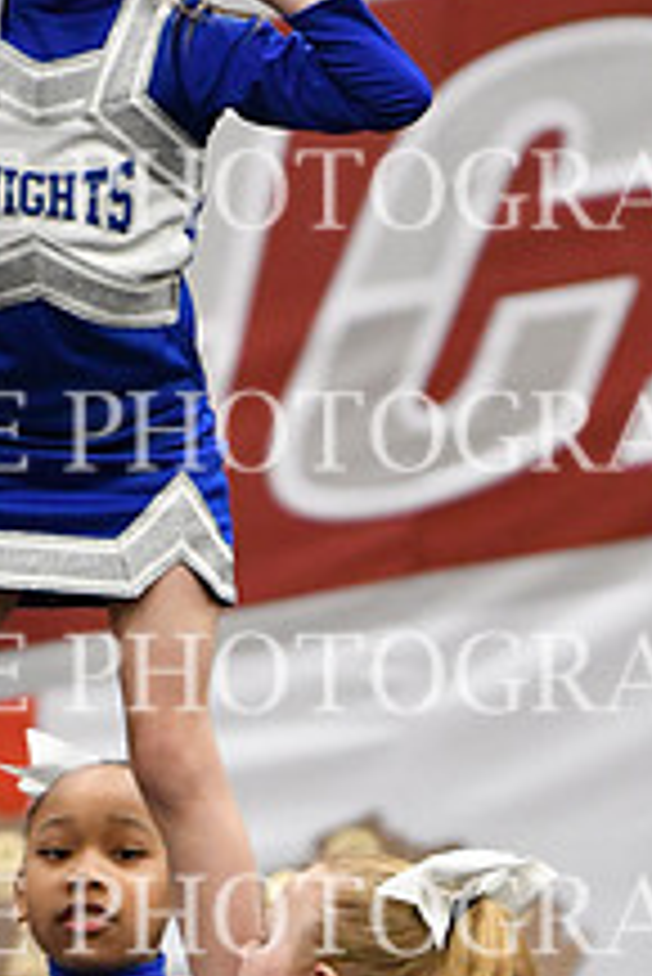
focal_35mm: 803
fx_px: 21778
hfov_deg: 1.7
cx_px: 34
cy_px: 1277
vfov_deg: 2.6
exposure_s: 1/800
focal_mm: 200
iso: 5000
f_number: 2.8
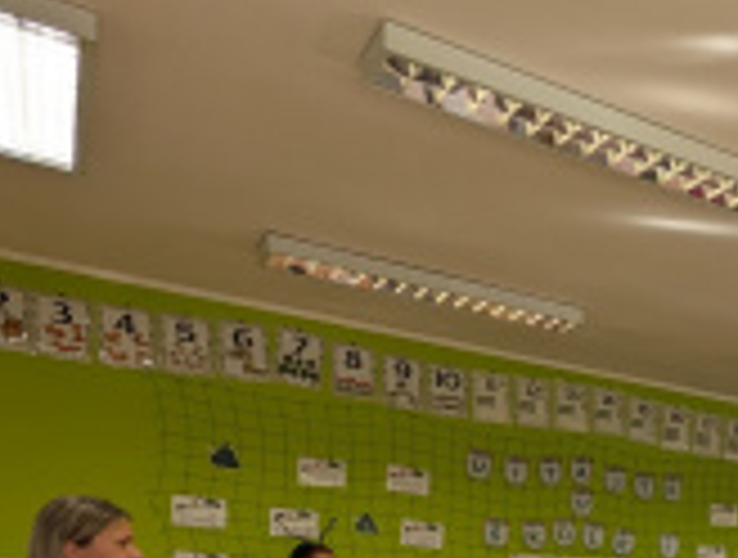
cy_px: 680
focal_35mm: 42
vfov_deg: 29.4
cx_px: 1042
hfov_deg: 30.5
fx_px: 898
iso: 39
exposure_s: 1/86.6
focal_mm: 1.95
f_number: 2.2
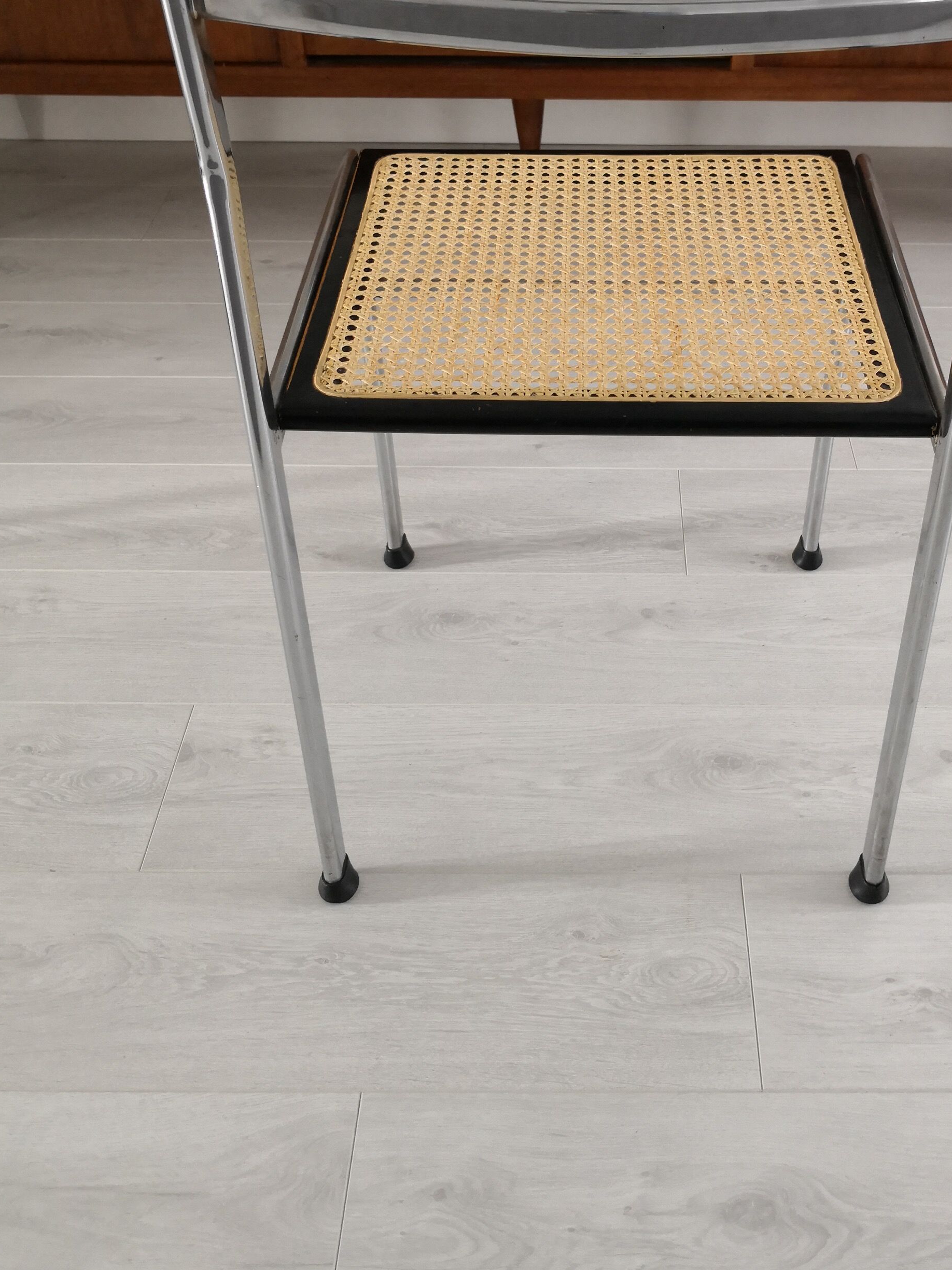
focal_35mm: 36
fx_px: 1320
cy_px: 481
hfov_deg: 39.3
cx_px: 612
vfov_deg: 50.9
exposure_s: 1/40
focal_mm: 3.95
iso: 160
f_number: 1.6
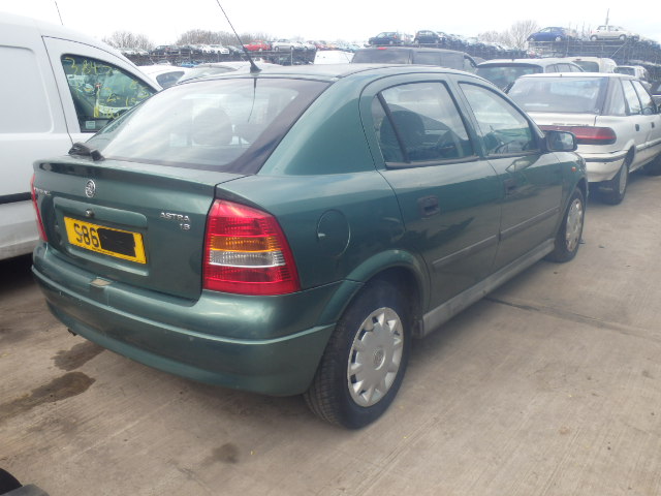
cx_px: 330
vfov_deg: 46.8
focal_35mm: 30
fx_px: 573
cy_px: 248
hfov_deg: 60.0
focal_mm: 5.4
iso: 125
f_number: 4.1
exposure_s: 1/100
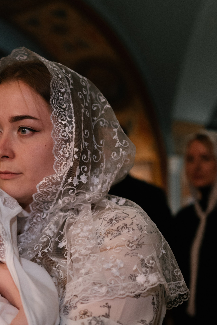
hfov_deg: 17.8
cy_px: 237
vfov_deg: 26.7
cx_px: 1
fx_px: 677
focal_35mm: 75
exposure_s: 1/160
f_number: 1.8
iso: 1600
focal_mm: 35
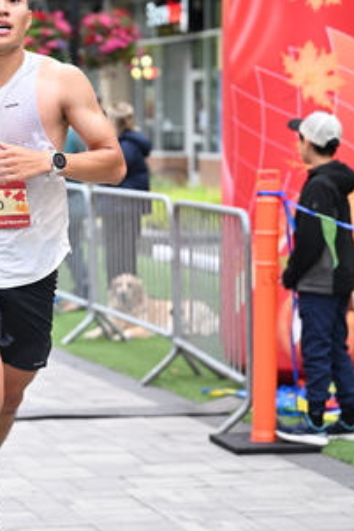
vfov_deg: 15.2
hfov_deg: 10.1
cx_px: 45
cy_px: 268
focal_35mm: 135
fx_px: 1989
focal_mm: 74
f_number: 2.8
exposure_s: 1/800
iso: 1600
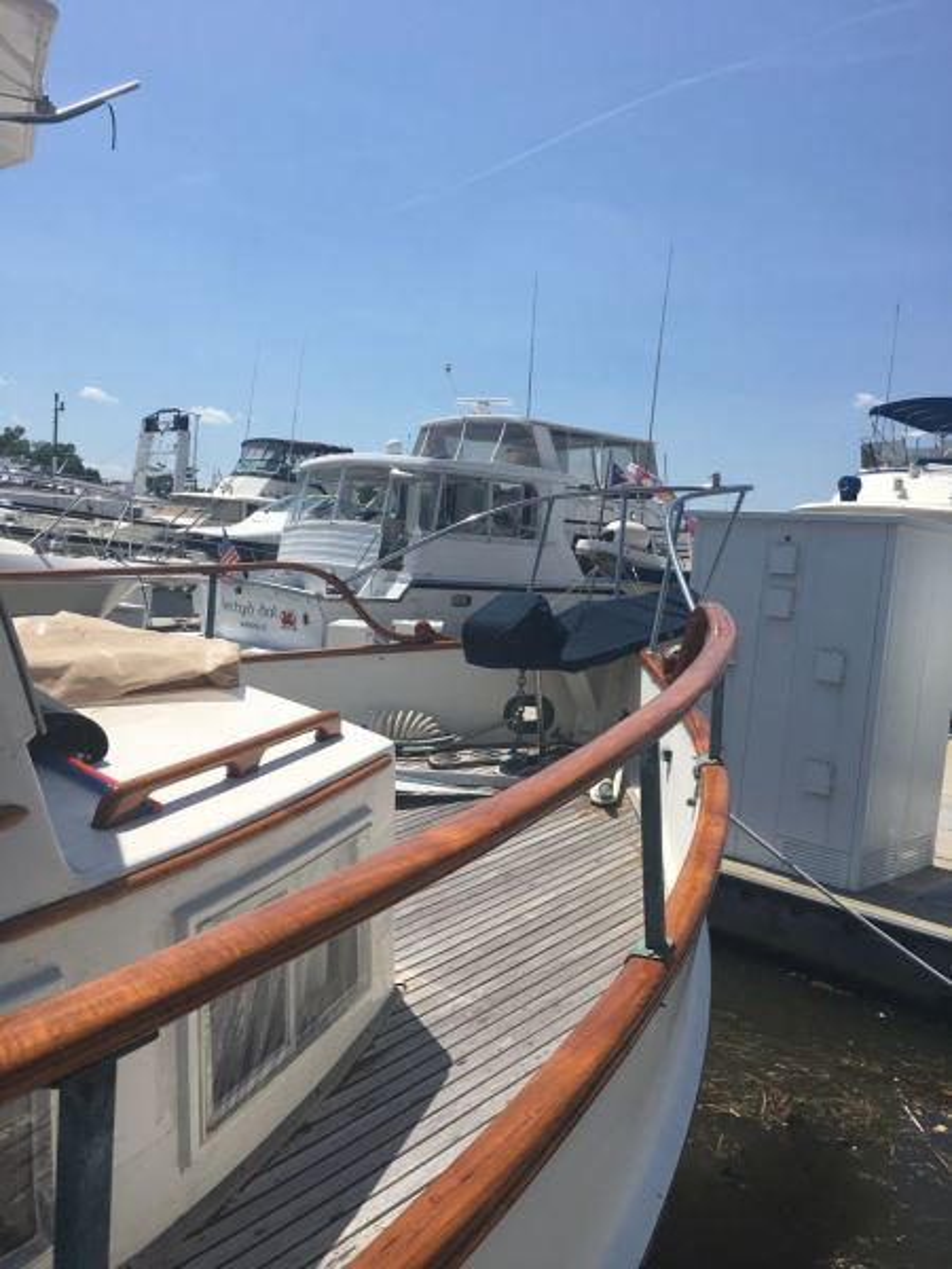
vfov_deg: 61.7
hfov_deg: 48.2
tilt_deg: -3.9
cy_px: 634
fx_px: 1063
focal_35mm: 29
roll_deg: -4.1
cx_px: 476
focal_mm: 4.15
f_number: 2.2
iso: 25
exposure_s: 1/2481
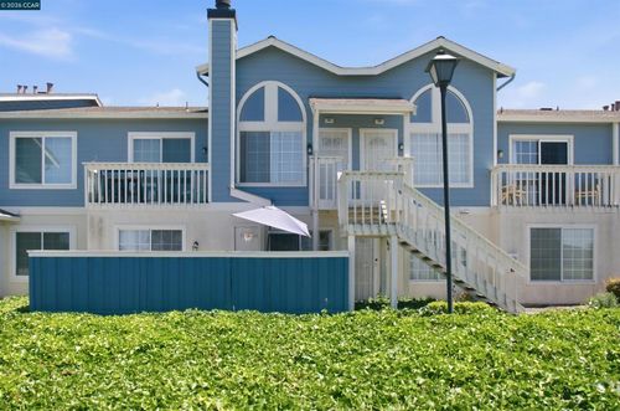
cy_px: 206
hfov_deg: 67.5
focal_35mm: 27
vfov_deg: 47.7
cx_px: 310
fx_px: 464
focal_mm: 18
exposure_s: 1/250
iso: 200
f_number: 8
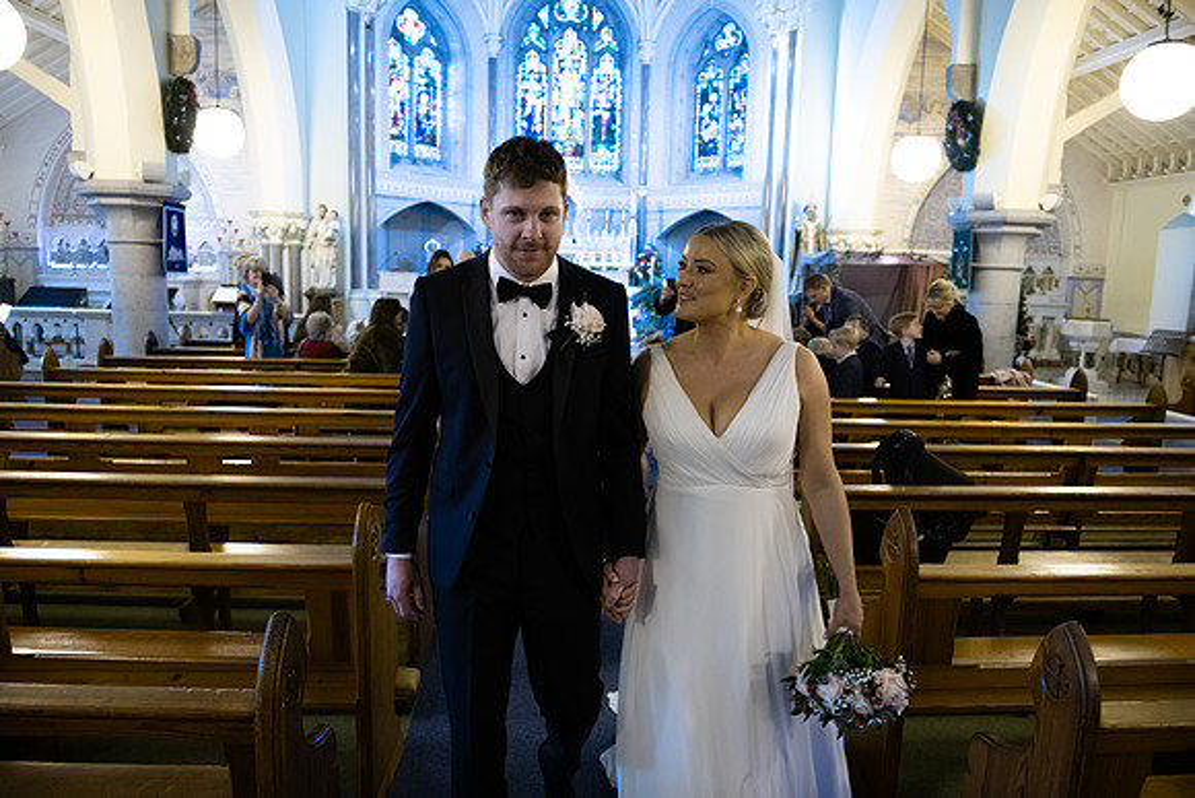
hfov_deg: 73.7
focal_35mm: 24
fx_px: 797
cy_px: 399
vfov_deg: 53.2
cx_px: 598
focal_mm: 24
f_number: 3.5
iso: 1250
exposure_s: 1/160
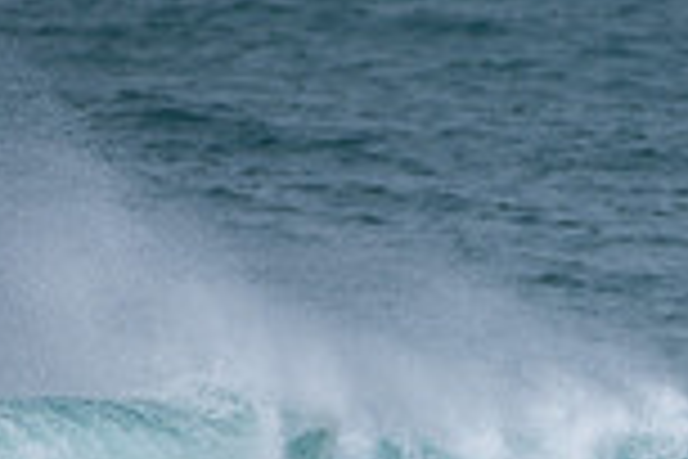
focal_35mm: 2044
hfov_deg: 1.0
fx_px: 39060
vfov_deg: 0.7
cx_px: 567
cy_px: 722
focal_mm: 500
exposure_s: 1/1000
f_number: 5.6
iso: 110
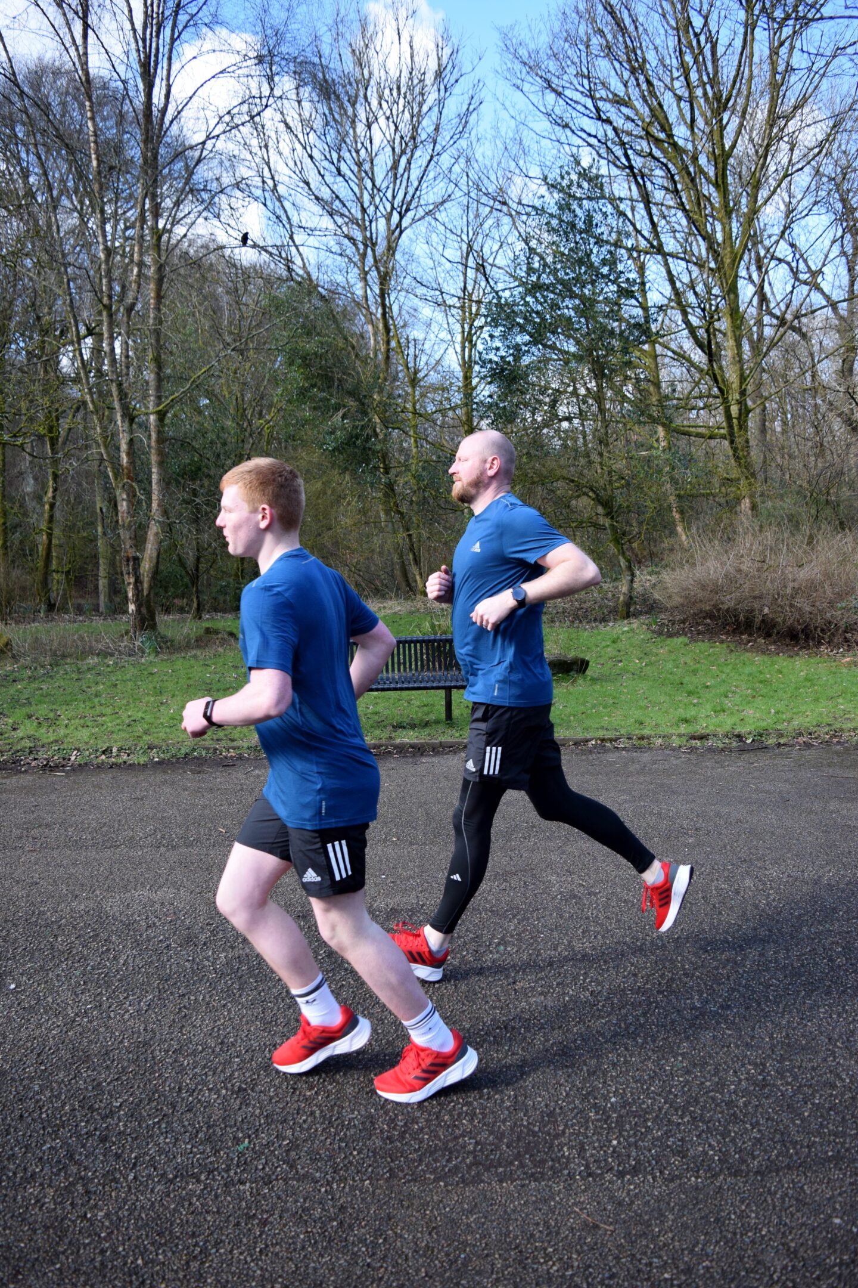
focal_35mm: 27
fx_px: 965
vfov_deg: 67.4
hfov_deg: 47.9
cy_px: 644
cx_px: 429
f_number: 4
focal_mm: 18
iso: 500
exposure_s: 1/1000
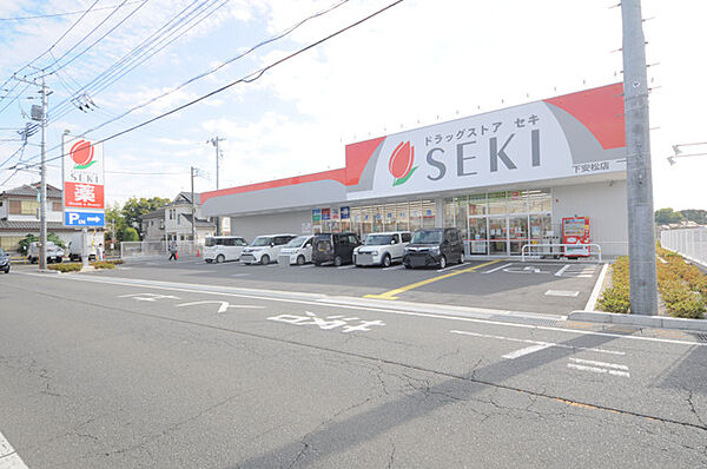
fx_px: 338
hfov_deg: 92.5
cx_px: 354
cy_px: 234
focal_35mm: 17
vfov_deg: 69.5
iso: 200
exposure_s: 1/250
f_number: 7.1
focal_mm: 11.5
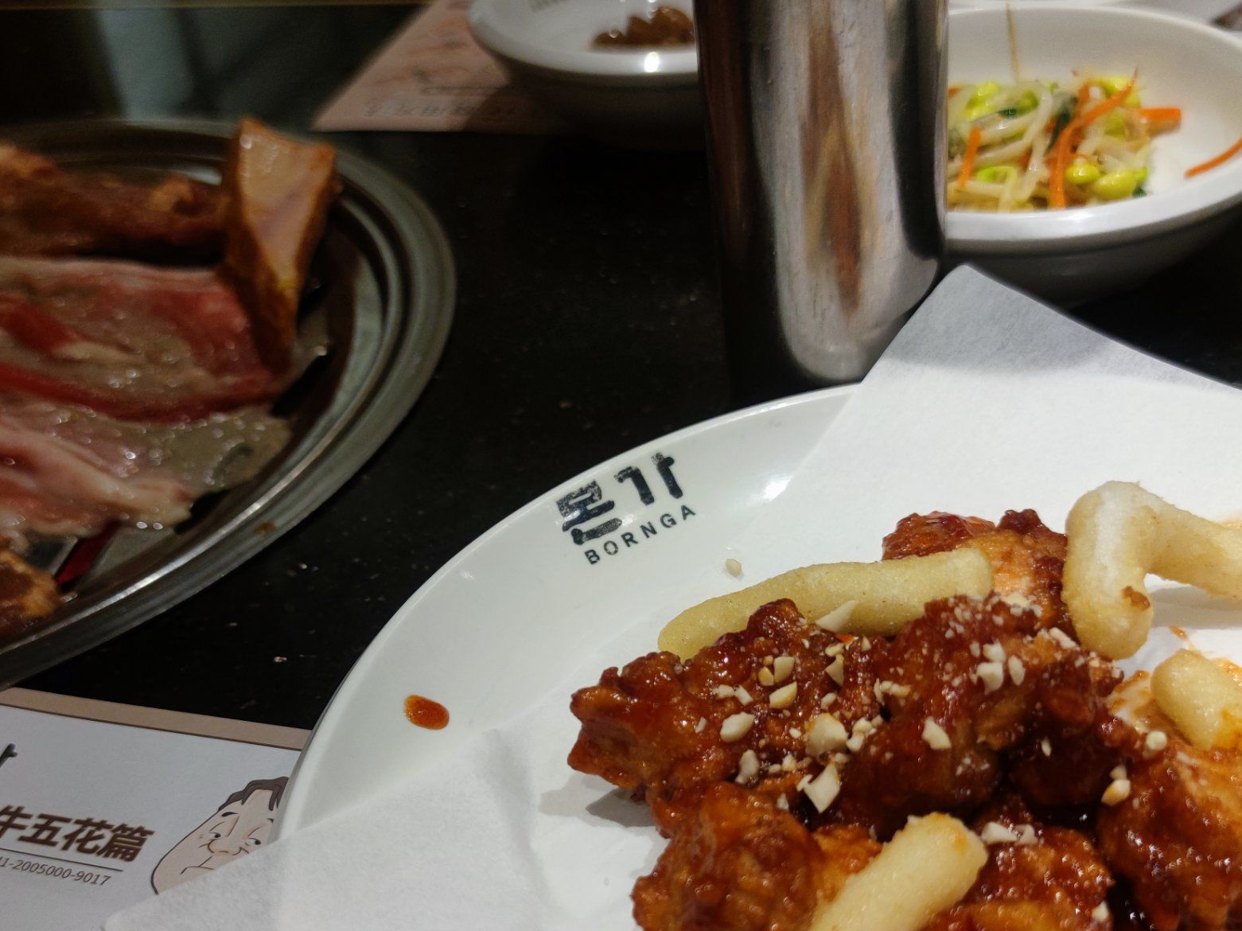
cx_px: 558
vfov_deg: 34.1
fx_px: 1507
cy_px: 614
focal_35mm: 42
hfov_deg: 44.7
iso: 447
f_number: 1.69
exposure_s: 1/100
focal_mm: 6.72
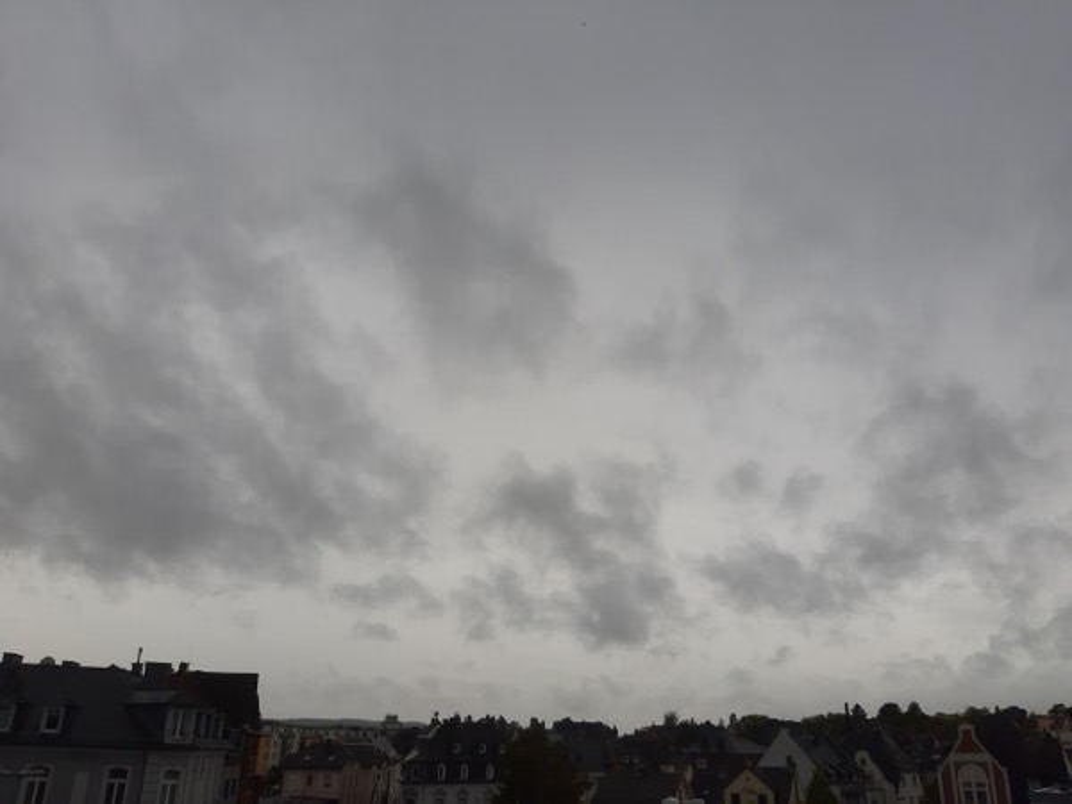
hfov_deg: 65.3
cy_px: 402
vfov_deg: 51.4
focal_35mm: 27
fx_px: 836
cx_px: 536
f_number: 1.7
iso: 40
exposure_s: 1/1190
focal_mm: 3.93
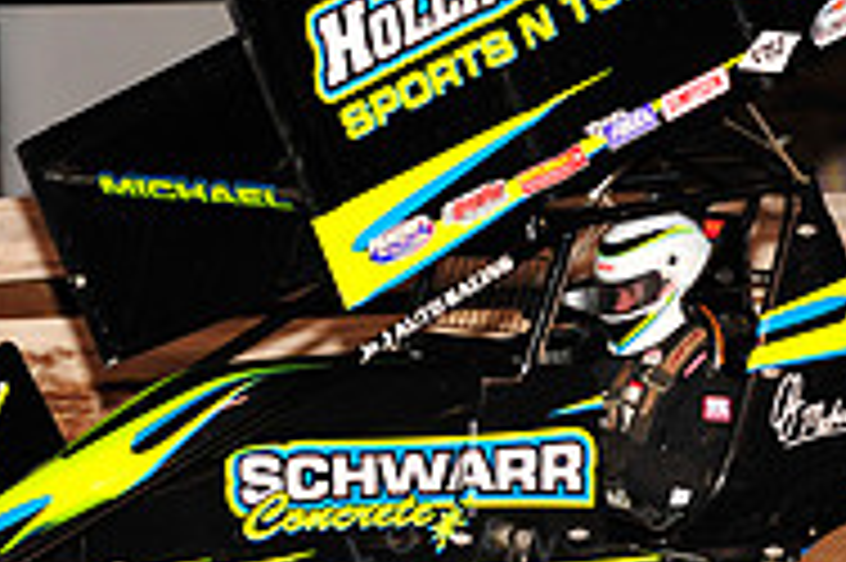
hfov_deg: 6.0
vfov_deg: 4.0
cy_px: 373
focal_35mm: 345
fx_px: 8100
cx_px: 450
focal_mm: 112
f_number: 6.3
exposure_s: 1/200
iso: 800
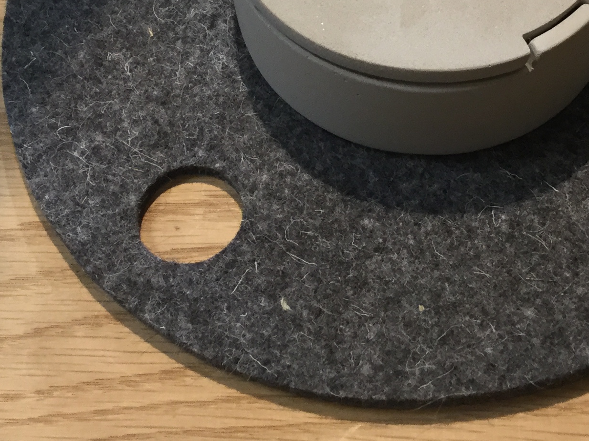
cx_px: 332
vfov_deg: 17.4
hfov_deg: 23.8
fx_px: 1395
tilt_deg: -53.9
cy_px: -39
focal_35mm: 82
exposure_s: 1/33
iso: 80
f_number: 2.4
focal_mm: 3.3
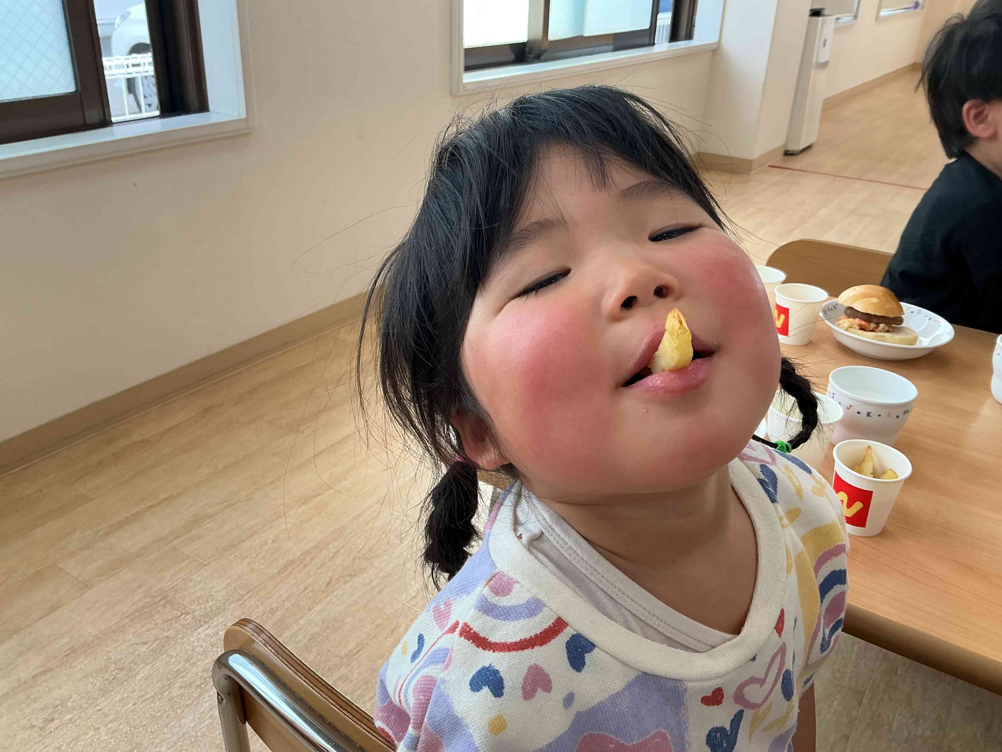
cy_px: 376
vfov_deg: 48.2
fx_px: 839
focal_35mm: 29
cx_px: 501
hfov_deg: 61.7
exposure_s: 1/120
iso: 32
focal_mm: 3
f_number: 1.8
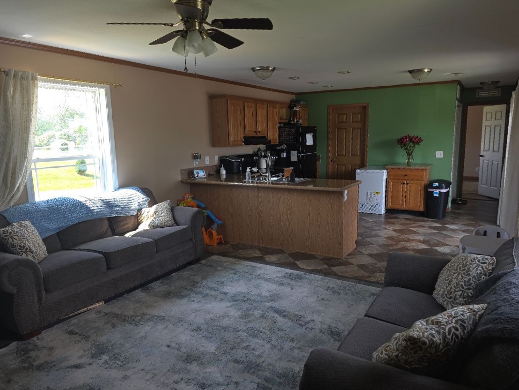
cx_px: 260
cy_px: 195
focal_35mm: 23
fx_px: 345
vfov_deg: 58.9
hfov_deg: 73.9
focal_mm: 6.3
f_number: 1.7
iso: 25
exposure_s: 1/60
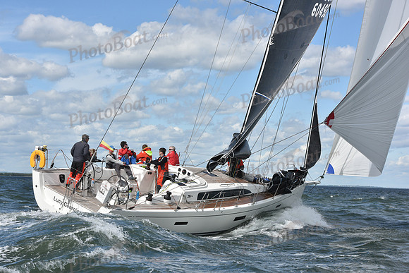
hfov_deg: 24.8
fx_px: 932
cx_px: 204
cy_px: 136
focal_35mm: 82
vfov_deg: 16.7
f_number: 9
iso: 320
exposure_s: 1/1000
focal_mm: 82
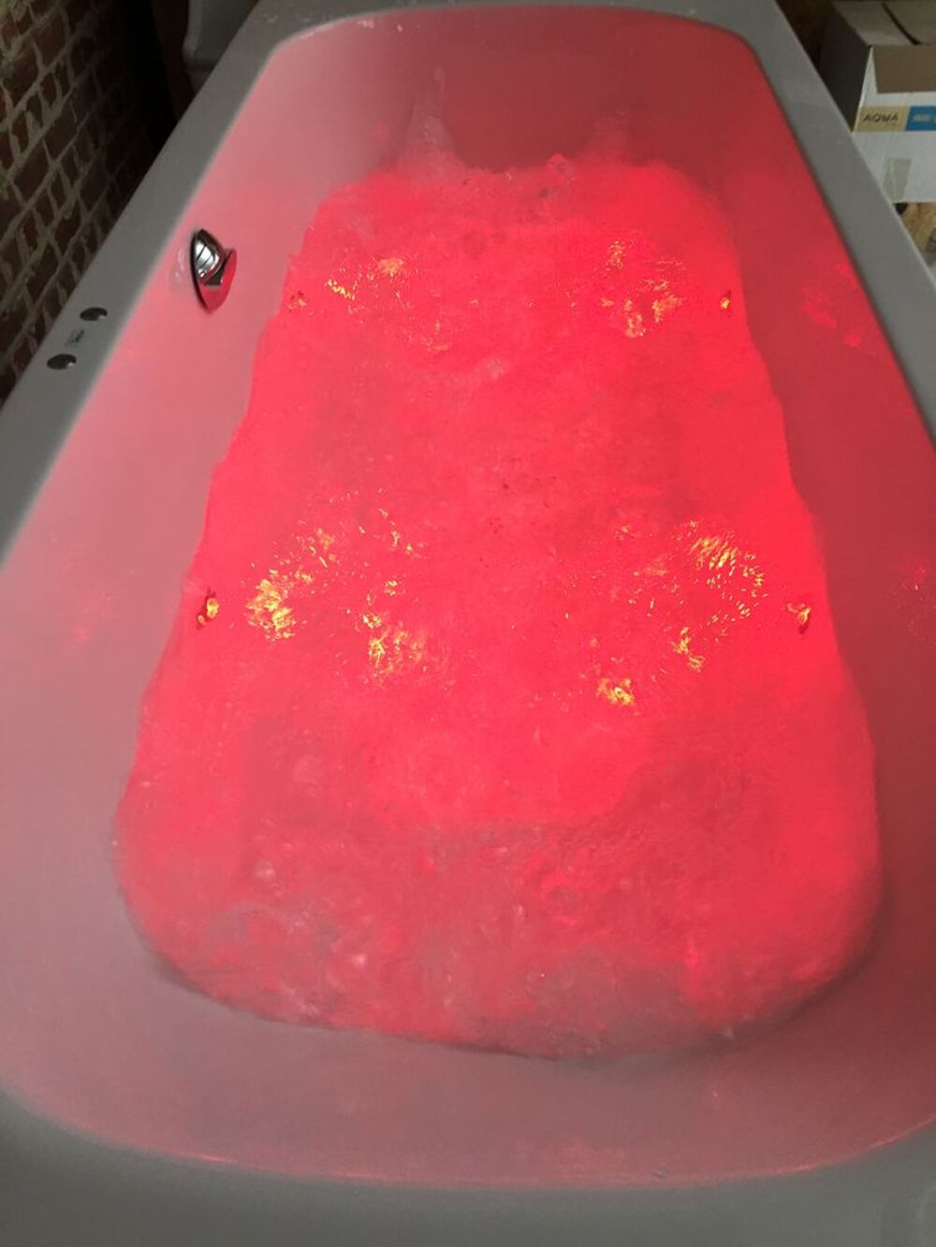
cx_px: 468
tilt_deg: -45.3
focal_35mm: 29
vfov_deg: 61.7
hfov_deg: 48.2
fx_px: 1045
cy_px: 624
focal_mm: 4.15
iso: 160
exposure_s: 1/33
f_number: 2.2
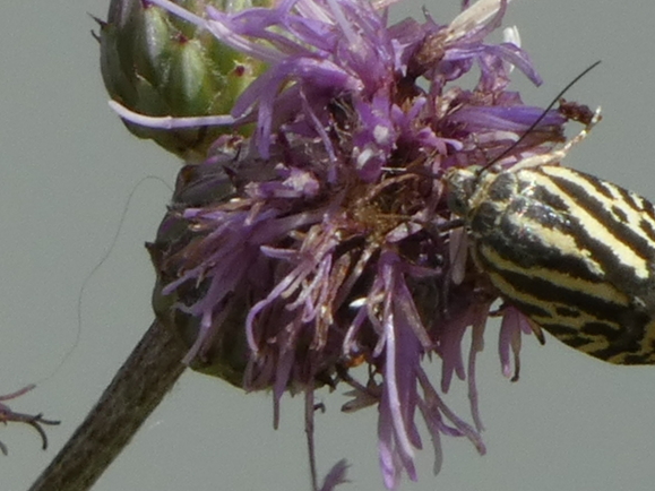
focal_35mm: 631
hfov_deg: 3.1
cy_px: 150
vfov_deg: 2.4
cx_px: 417
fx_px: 11937
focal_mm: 76.7
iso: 80
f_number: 5.6
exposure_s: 1/250
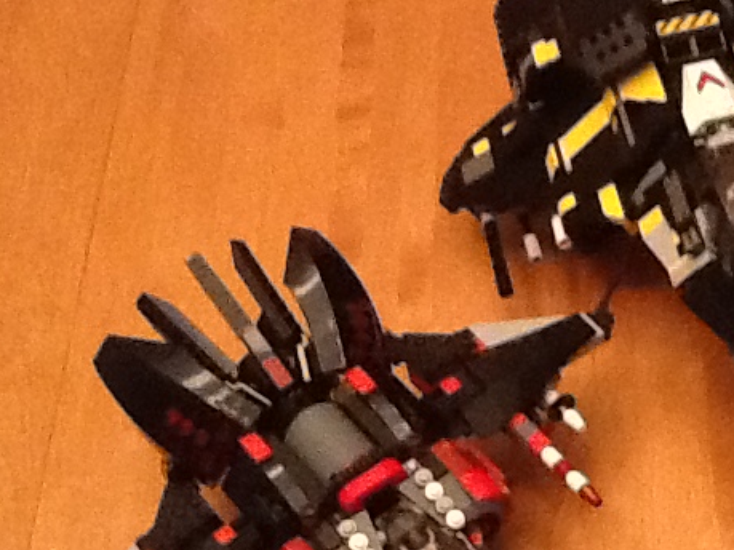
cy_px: 355
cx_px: 747
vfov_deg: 21.9
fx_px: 1420
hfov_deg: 27.2
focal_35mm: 67
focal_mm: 2.03
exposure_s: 1/20
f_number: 2.4
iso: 500
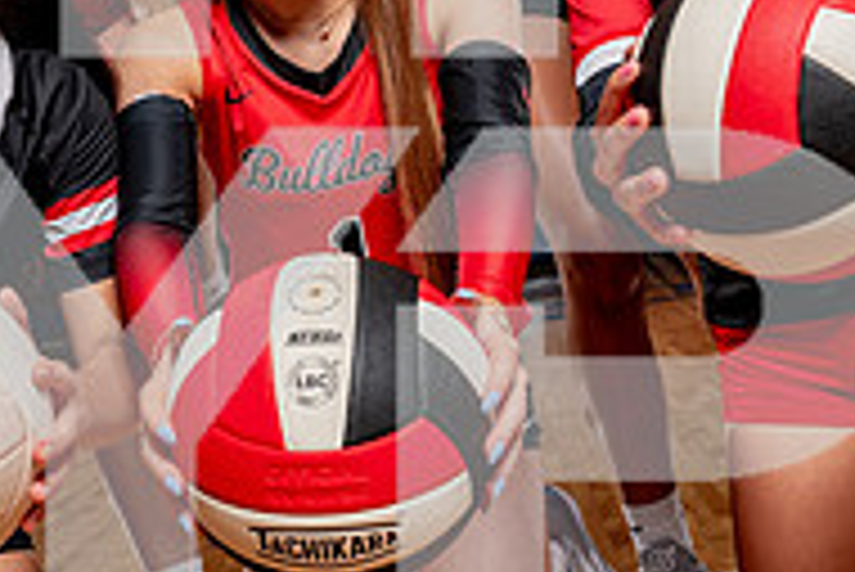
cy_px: -178
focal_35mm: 61
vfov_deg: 20.3
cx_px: 324
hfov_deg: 32.7
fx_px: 1450
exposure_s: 1/250
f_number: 5.6
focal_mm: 20
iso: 200
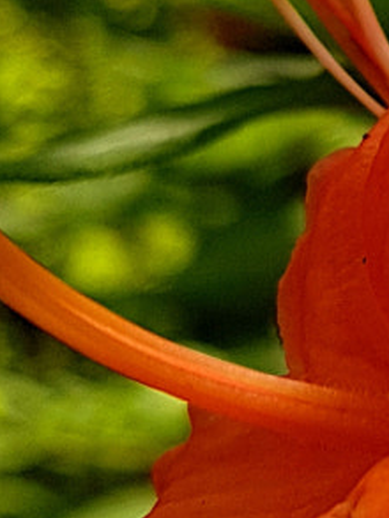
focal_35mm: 142
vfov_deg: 13.8
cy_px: 97
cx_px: 815
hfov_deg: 9.6
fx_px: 2126
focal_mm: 4.2
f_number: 1.7
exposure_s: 1/890
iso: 50
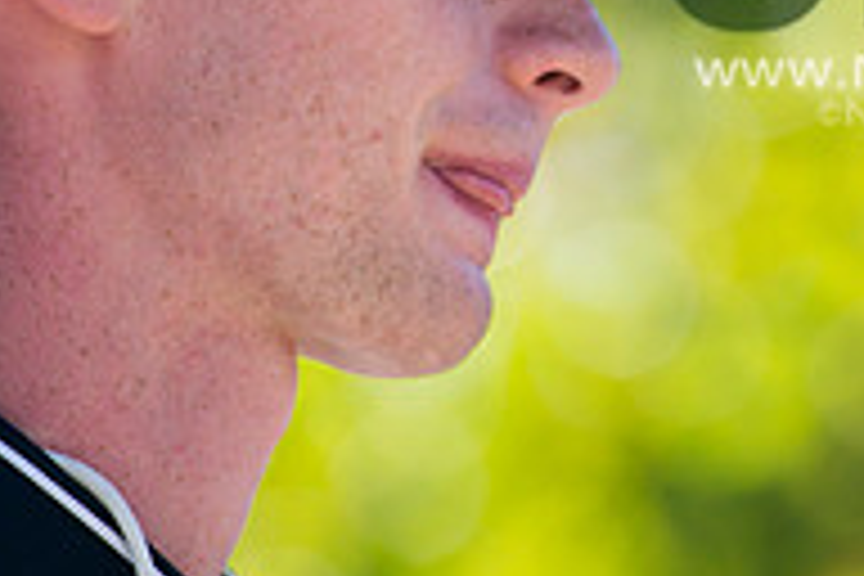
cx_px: 1004
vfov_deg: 2.3
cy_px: -90
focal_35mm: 603
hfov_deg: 3.4
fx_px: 14471
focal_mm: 200
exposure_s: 1/1000
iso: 200
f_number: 4.5
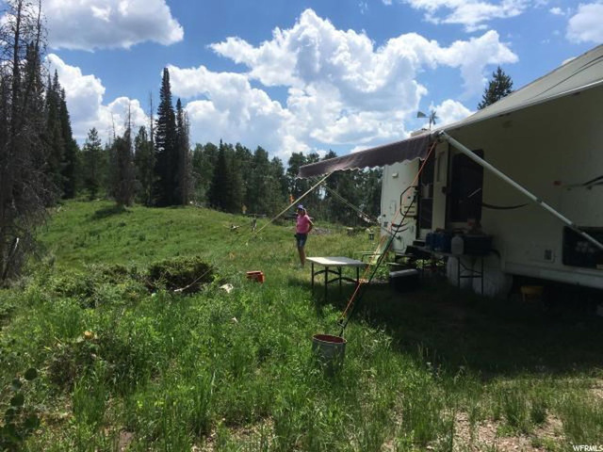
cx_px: 302
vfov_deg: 48.2
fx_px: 505
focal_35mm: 29
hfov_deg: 61.7
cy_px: 226
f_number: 2.2
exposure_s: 1/2331
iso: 25
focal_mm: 4.15
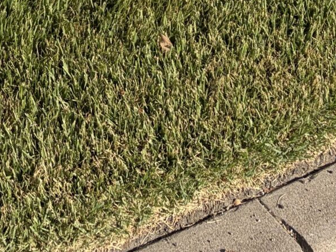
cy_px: -286
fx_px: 1097
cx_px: 6
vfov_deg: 11.5
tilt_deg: -21.2
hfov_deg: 17.1
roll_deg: -1.0
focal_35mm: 113
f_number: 1.6
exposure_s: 1/2747
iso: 50
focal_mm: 5.96
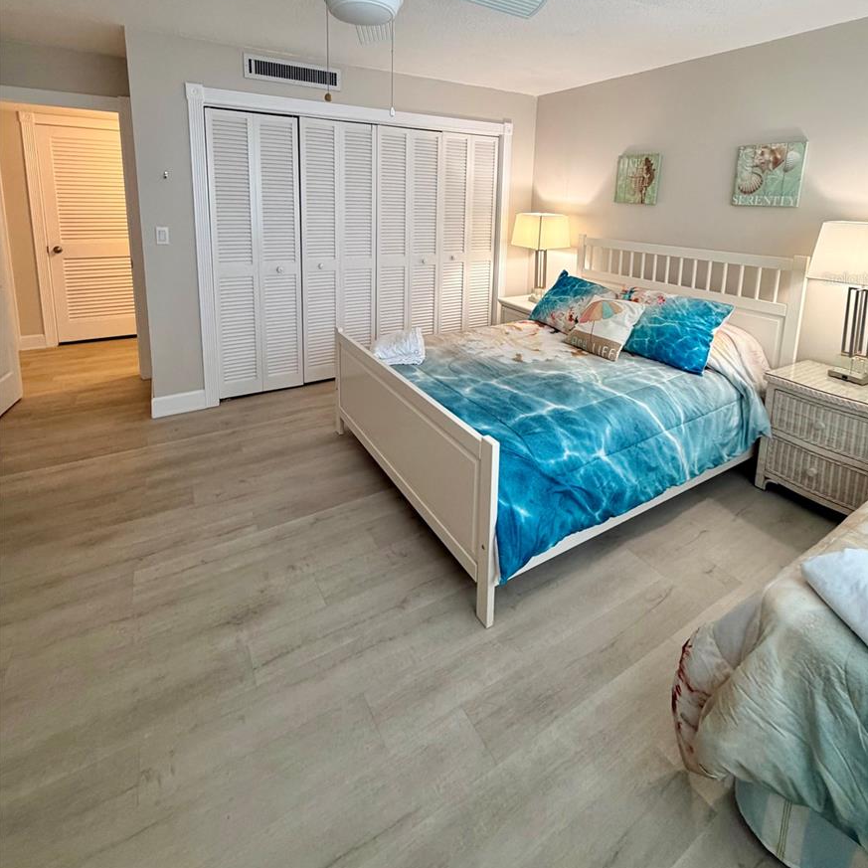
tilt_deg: -8.1
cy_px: 278
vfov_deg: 80.7
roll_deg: -1.1
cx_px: 445
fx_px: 482
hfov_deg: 84.0
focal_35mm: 17
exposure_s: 1/60
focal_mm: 2.22
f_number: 2.2
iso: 200
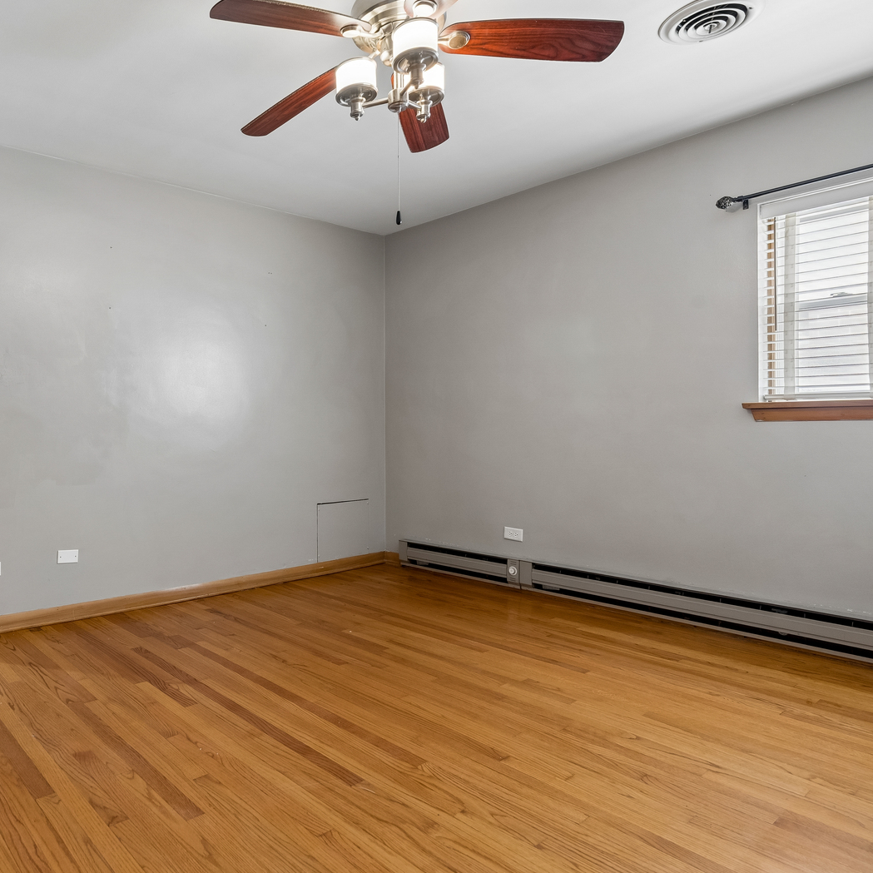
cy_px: 433
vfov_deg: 72.1
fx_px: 599
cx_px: 209
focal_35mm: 21
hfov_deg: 67.2
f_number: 8
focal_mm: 16
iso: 400
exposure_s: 1/5
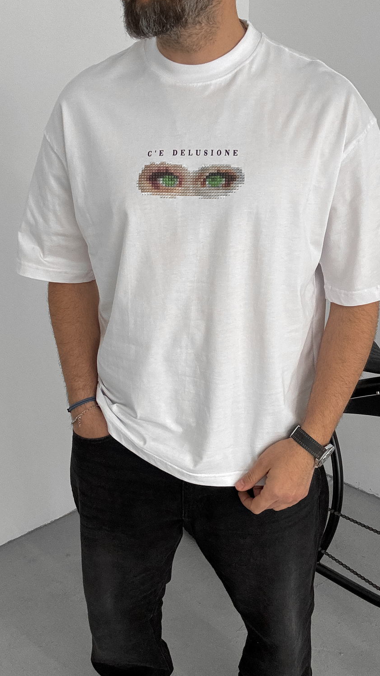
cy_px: 345
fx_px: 627
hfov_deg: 33.7
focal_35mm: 35
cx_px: 213
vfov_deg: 56.6
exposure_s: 1/60
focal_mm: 2.69
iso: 125
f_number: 1.9
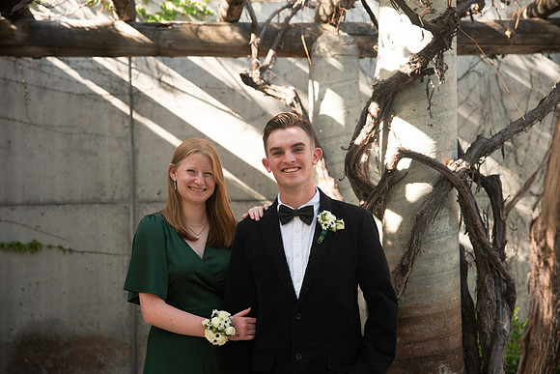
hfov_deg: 24.8
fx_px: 1276
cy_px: 187
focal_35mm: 82
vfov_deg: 16.7
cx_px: 280
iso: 400
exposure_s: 1/200
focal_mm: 82
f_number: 5
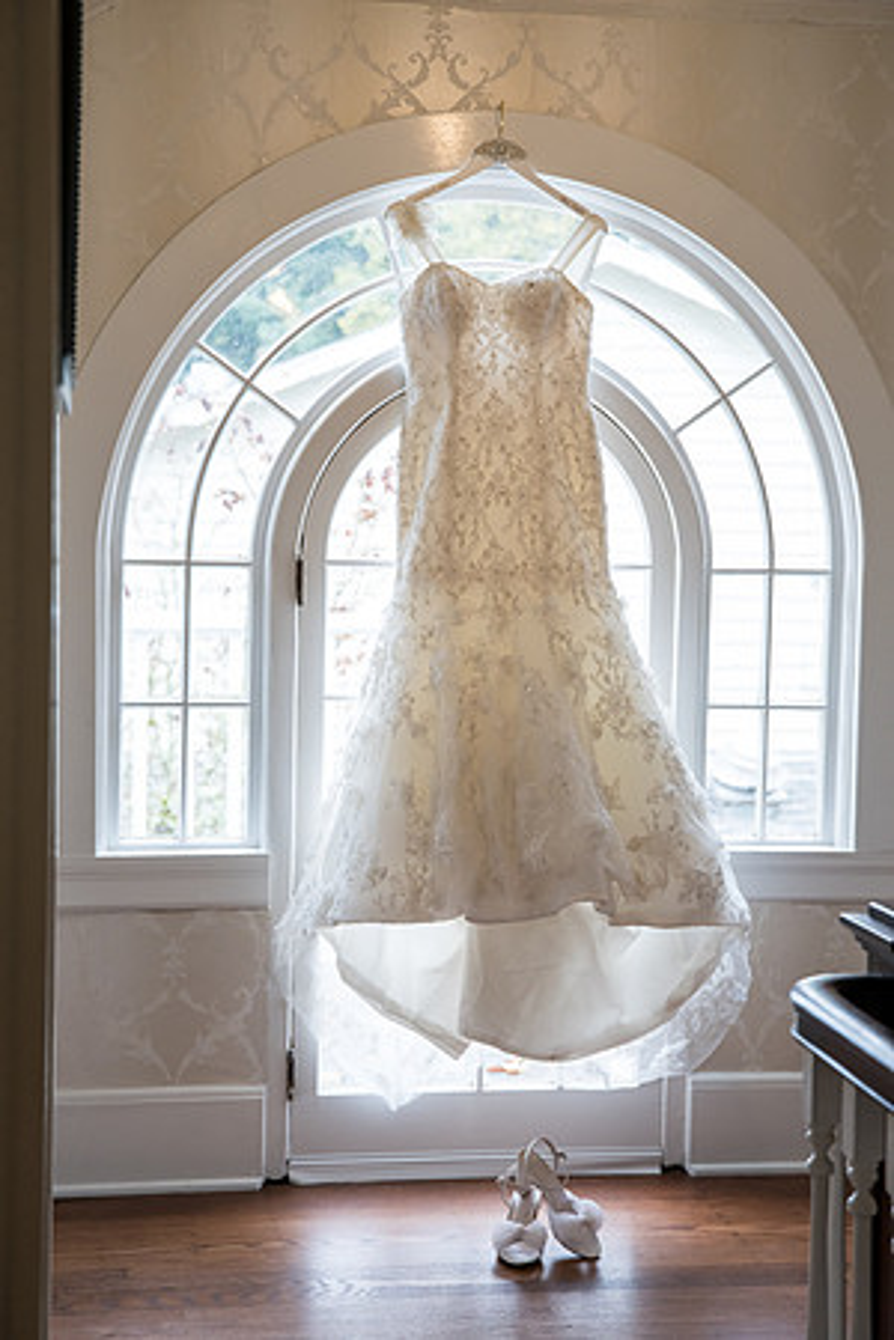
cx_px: 447
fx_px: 2235
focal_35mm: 60
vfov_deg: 33.4
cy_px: 670
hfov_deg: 22.6
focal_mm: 60
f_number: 4
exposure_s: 1/320
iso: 1250
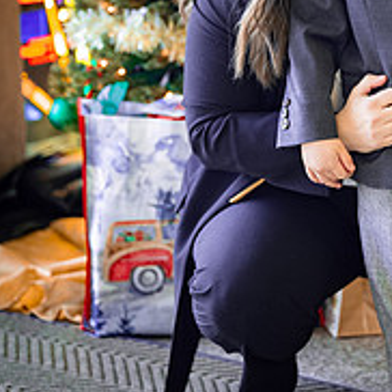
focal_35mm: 141
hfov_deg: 12.3
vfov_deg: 12.4
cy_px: 106
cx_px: 321
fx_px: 1806
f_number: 2.8
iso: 1100
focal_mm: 67
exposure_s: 1/125
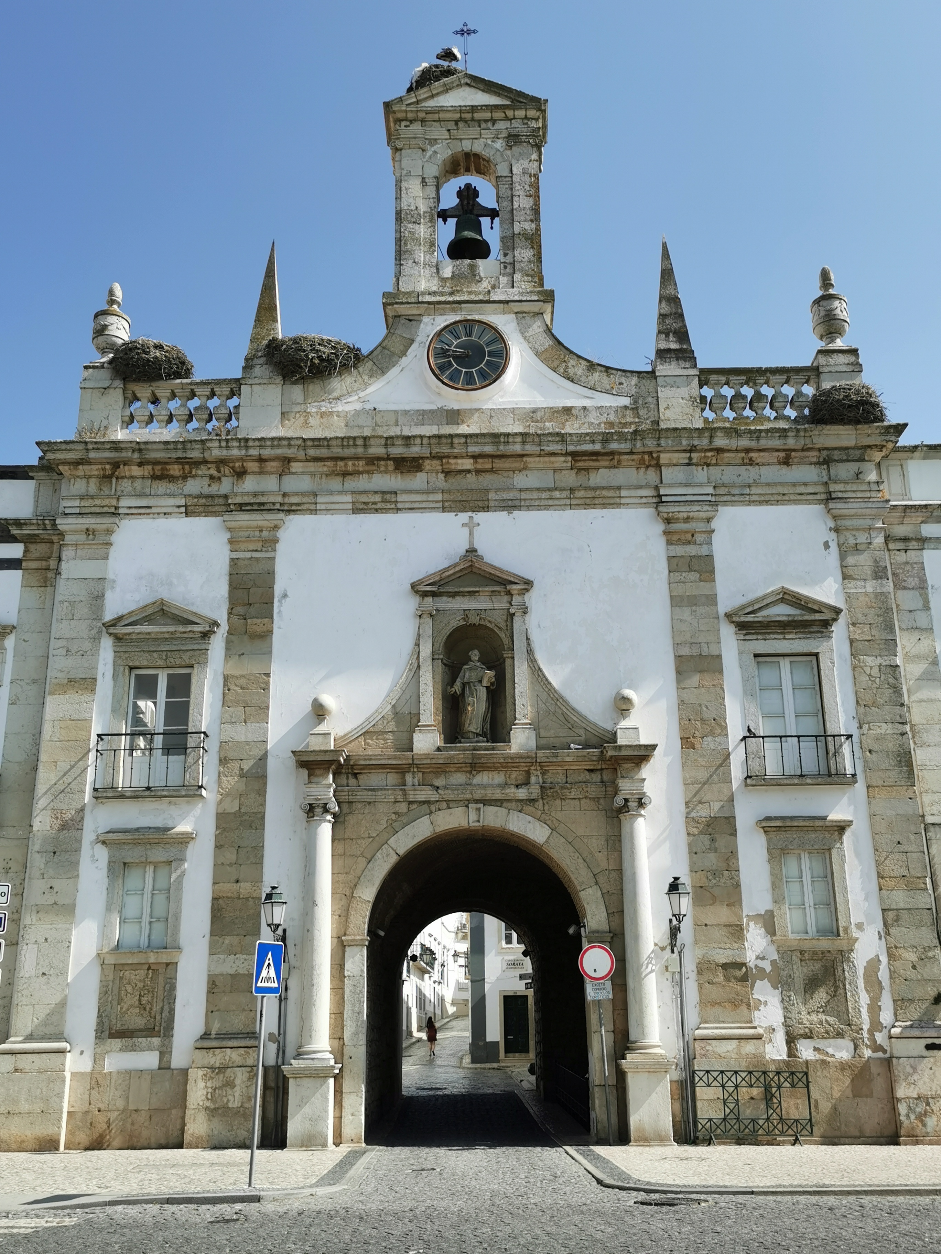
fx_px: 1232
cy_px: 627
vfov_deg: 54.0
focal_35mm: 34
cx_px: 470
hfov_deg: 41.8
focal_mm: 5.56
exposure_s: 1/3690
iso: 50
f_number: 1.6
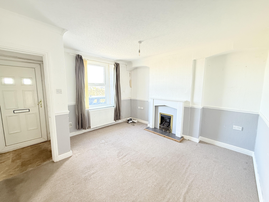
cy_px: 101
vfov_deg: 85.7
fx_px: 109
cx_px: 134
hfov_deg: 102.1
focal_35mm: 14
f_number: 2.2
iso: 320
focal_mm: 2.22
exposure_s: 1/62
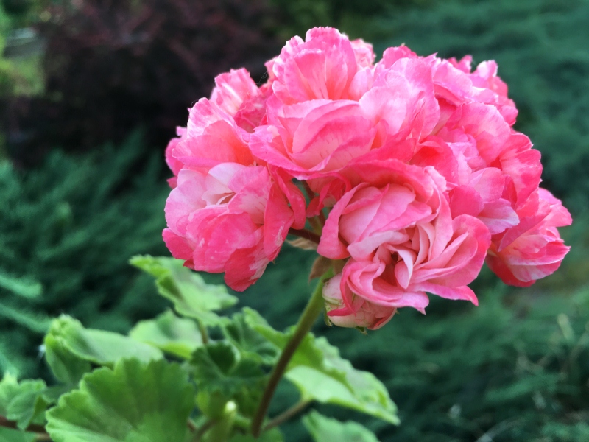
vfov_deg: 48.2
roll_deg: +4.5
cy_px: 221
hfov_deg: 61.7
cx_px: 294
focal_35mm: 29
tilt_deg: -26.6
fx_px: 493
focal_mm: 4.15
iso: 32
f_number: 2.2
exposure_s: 1/50
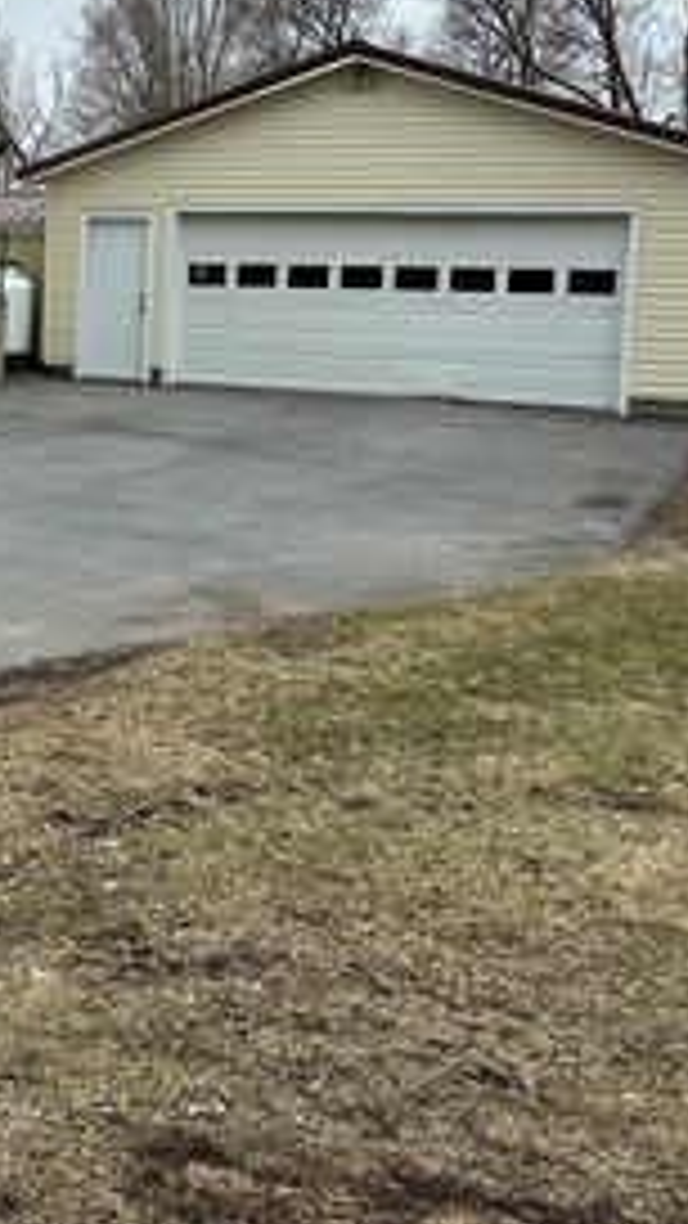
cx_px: -270
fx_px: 1557
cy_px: 412
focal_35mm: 48
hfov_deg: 21.8
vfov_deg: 42.3
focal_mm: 6.86
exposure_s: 1/5263
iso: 80
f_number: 1.78
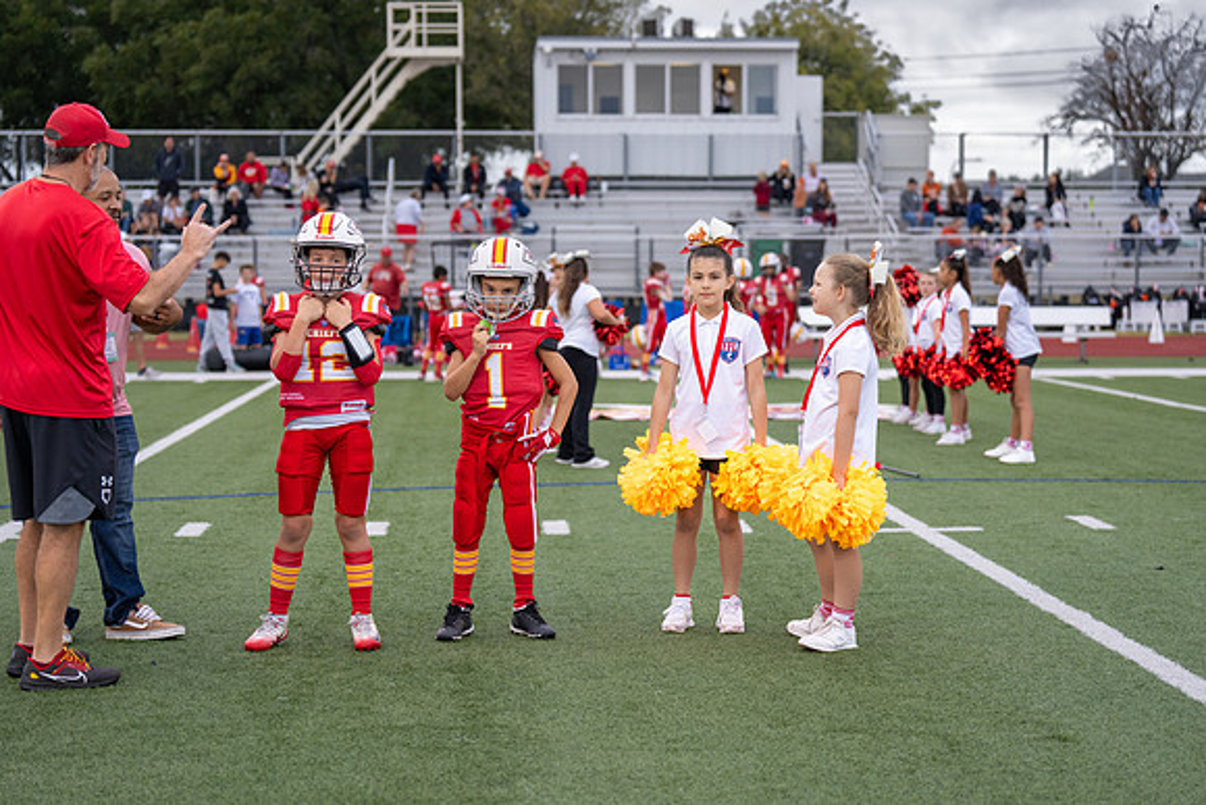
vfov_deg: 18.9
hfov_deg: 28.0
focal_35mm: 72
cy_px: 402
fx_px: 2414
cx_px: 603
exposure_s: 1/1250
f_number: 2.8
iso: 640
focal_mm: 70
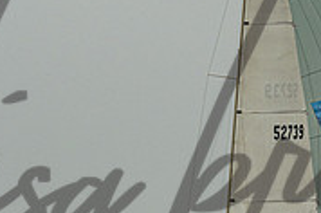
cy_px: 246
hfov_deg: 3.6
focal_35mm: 580
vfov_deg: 2.4
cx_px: 224
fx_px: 5162
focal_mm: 130
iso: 400
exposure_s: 1/3200
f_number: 6.3
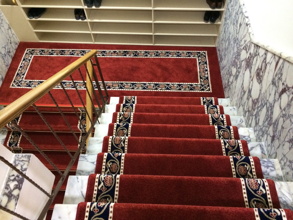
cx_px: 146
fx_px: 245
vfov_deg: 48.2
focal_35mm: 29
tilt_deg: -57.1
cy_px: 110
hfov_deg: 61.7
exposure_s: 1/17
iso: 320
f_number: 2.2
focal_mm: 4.15
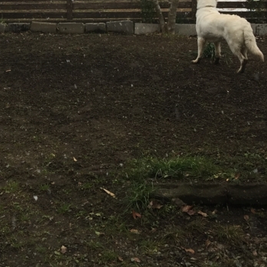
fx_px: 654
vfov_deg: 22.5
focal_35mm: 75
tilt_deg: -6.5
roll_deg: +1.2
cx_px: 43
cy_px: 31
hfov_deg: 22.7
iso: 32
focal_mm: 4.15
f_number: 2.2
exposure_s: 1/278
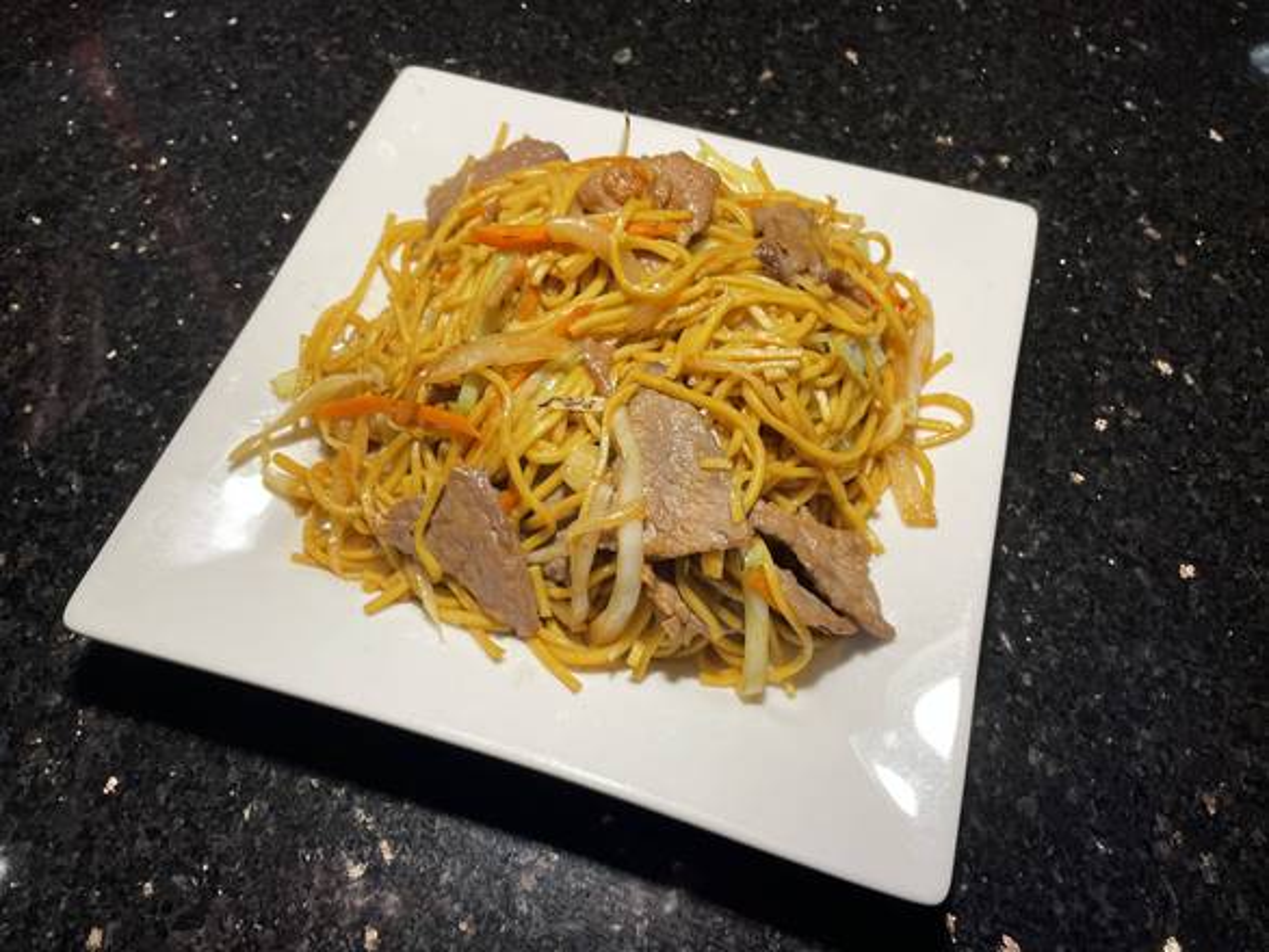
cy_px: 476
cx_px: 634
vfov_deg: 53.1
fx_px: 954
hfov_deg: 67.3
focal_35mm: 26
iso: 64
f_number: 1.6
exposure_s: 1/60
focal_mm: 4.2
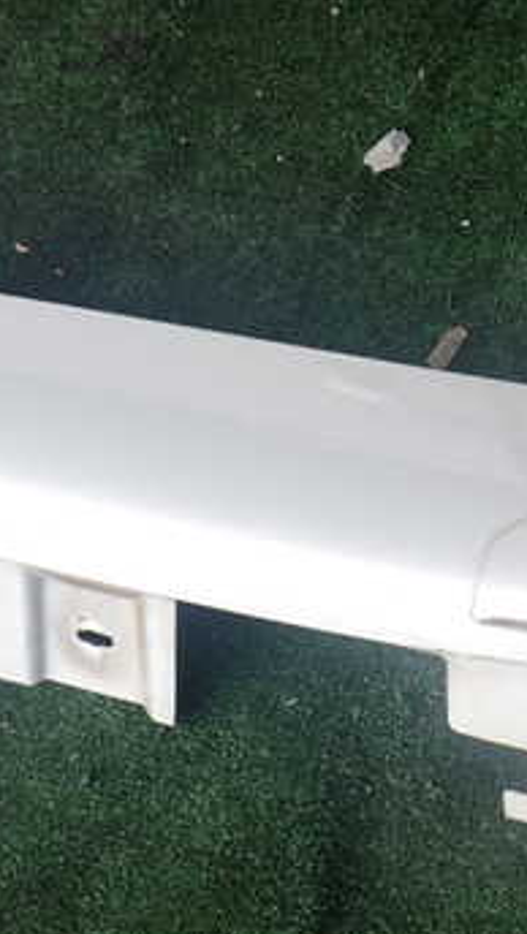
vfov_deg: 36.6
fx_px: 1413
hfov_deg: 20.8
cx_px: 440
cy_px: 478
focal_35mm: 57
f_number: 3.2
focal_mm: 5.4
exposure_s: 1/320
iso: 100
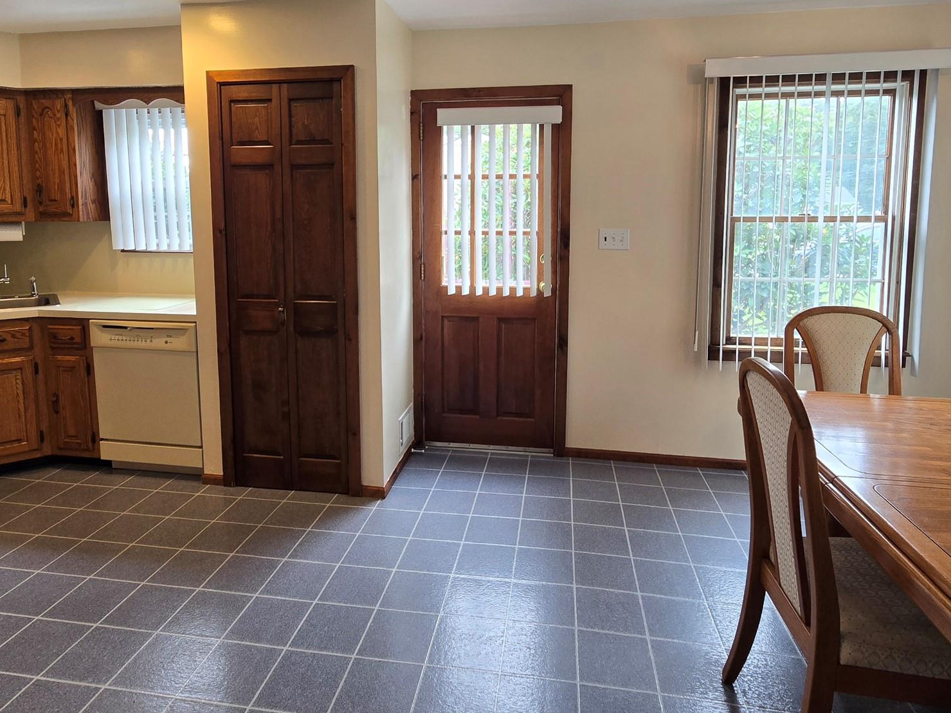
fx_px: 494
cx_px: 437
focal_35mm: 18
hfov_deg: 87.6
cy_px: 258
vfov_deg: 70.2
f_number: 2.2
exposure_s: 1/60.2
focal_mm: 2.2
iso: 125
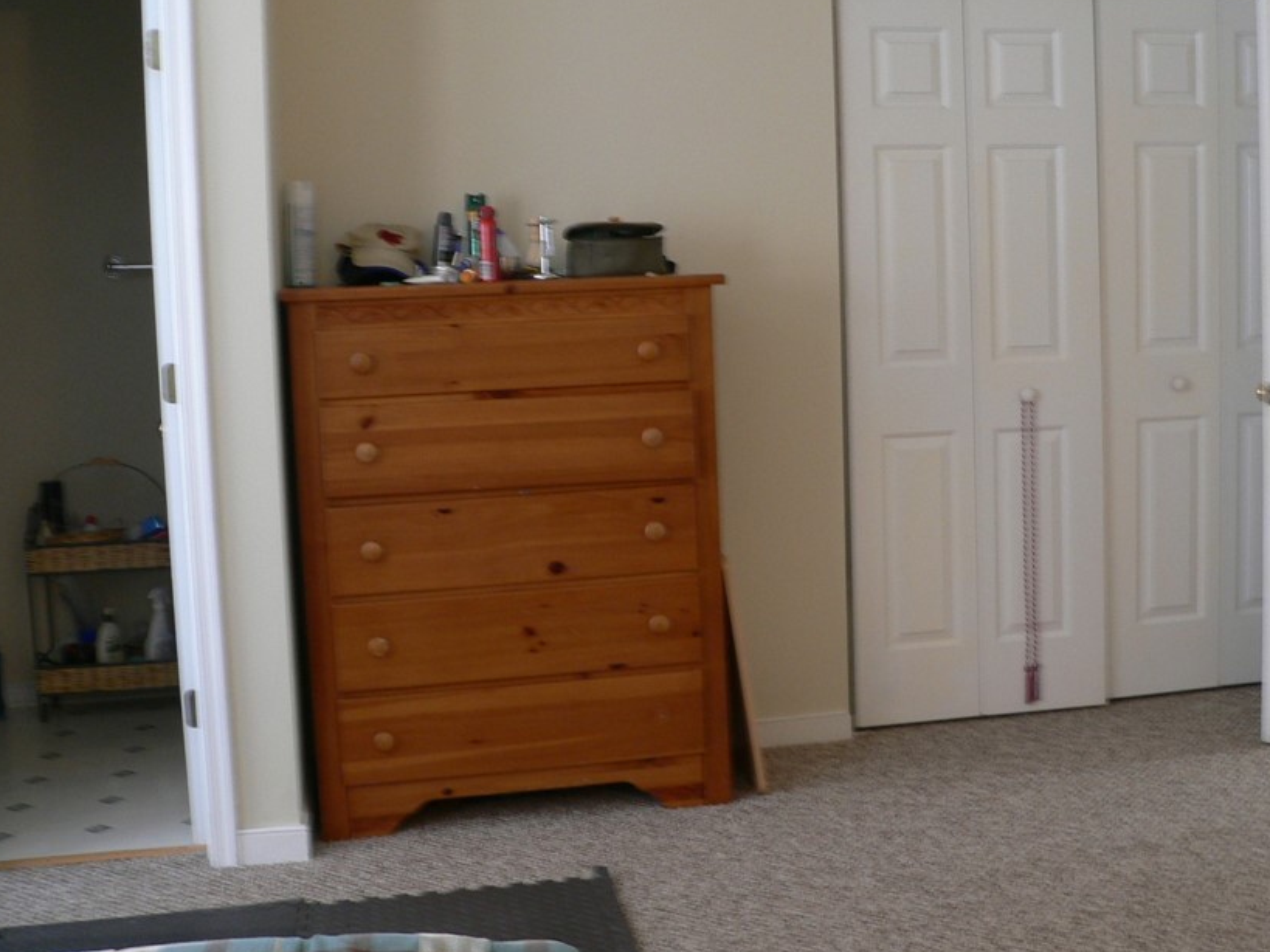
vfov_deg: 32.1
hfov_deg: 41.8
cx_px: 778
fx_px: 1651
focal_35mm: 45
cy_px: 414
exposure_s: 1/8
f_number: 2.8
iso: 100
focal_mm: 6
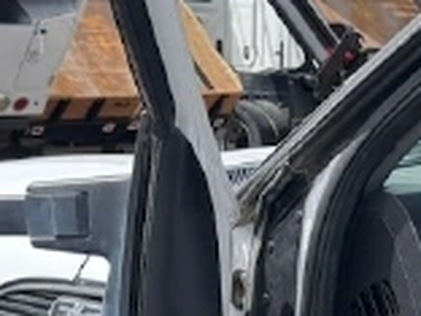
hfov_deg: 15.8
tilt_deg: -18.6
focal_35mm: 123
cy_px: 505
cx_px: 397
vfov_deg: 11.4
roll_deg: -4.0
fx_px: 1496
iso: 80
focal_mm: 6.76
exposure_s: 1/2105
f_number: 1.78
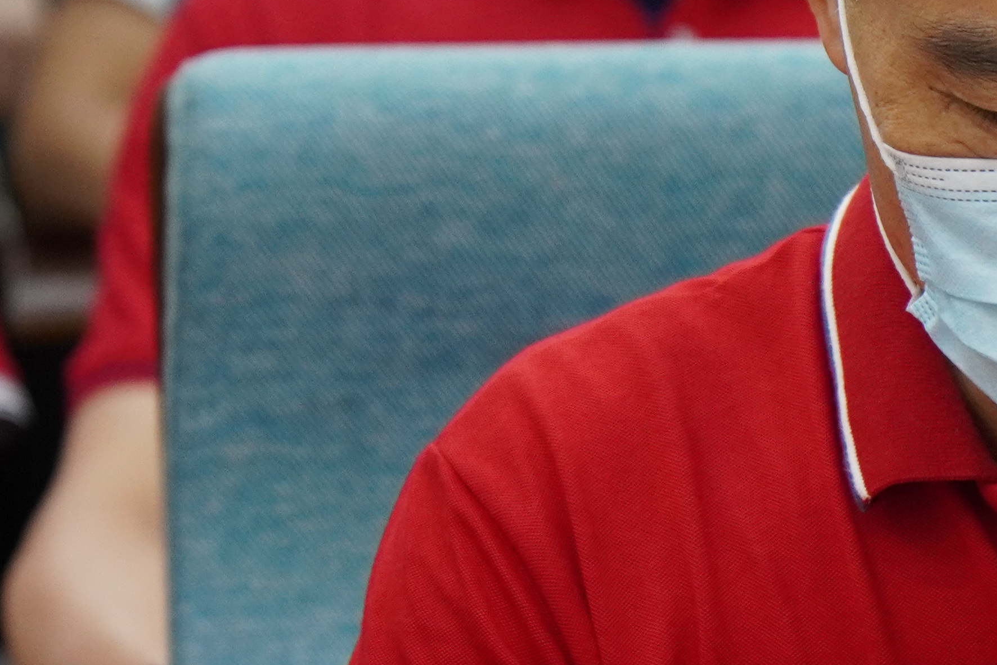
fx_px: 9002
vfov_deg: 4.2
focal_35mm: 325
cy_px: 568
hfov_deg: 6.3
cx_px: 1121
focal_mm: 64
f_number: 2.8
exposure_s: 1/125
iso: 1000
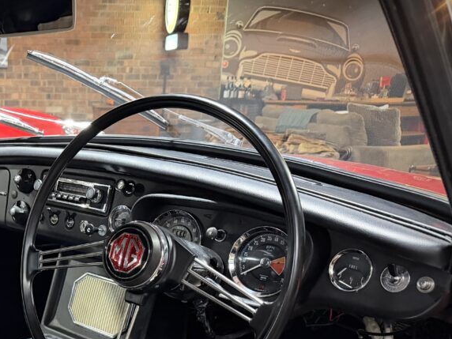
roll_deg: -0.8
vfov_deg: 32.0
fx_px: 561
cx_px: 48
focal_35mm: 43
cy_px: 303
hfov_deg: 40.6
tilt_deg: -20.2
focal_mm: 6.76
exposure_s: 1/25
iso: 800
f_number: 1.78
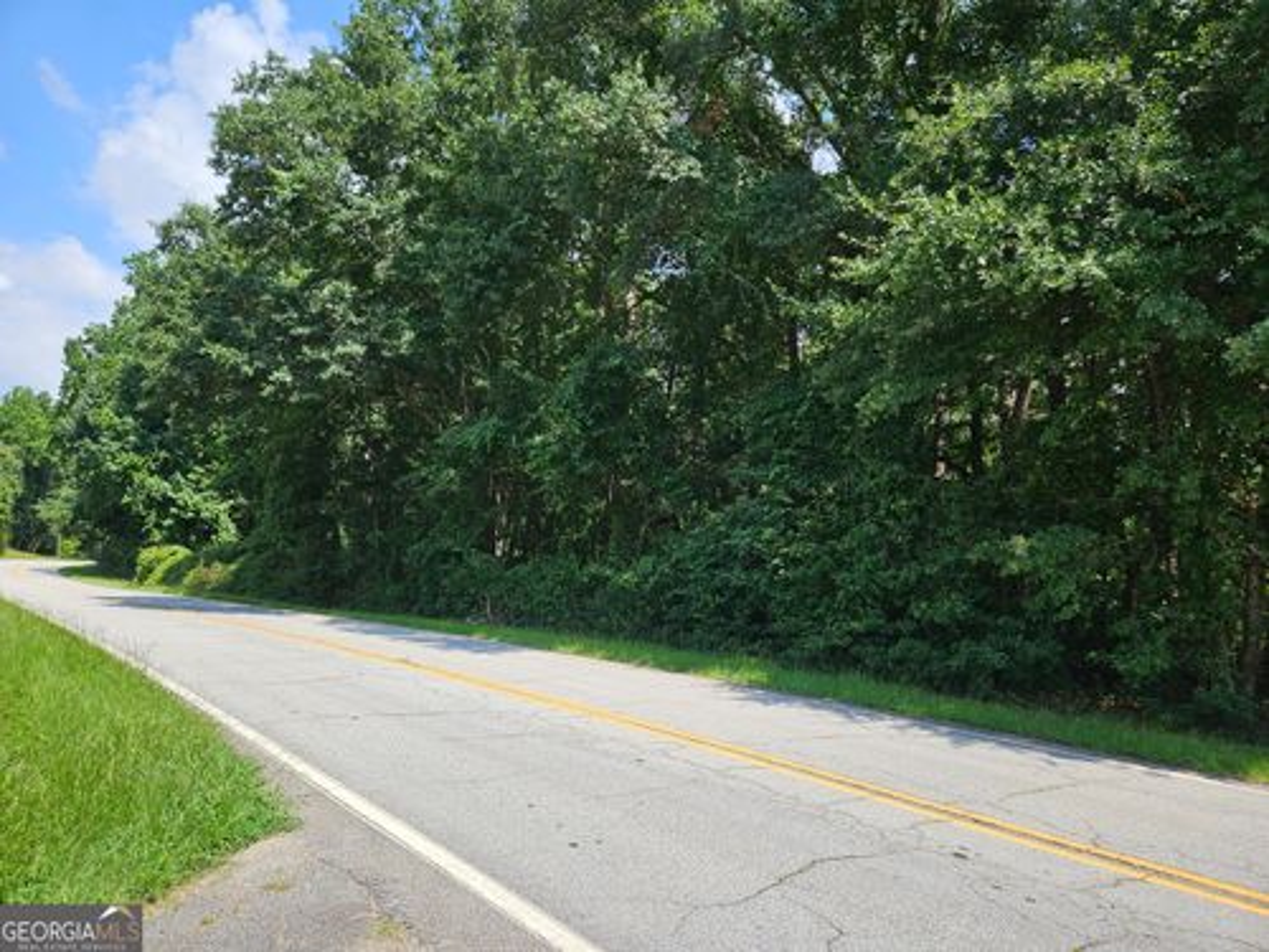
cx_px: 634
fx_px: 843
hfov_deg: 73.9
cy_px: 476
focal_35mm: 23
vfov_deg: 58.9
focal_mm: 5.4
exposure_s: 1/929
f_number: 1.8
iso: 25
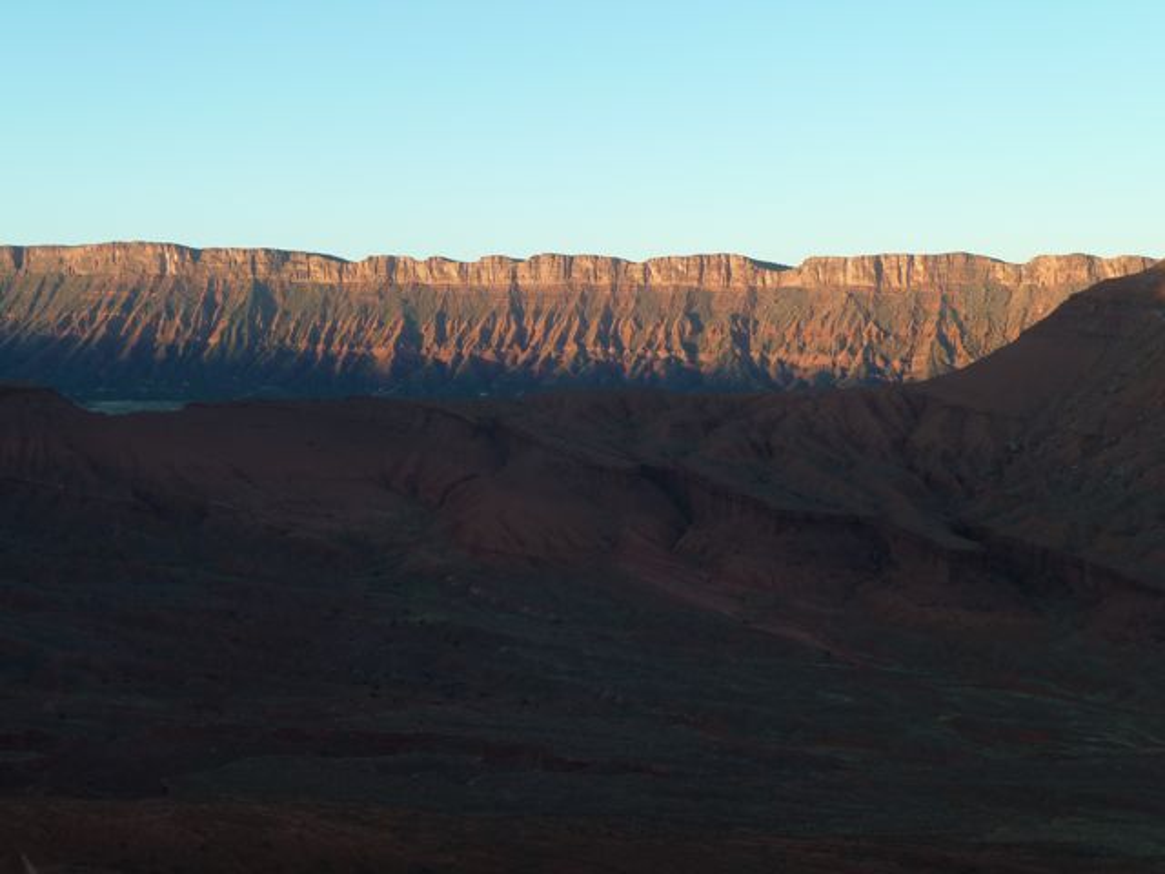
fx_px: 1750
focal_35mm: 52
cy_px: 437
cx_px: 582
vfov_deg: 28.0
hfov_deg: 36.8
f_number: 3.8
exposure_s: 1/125
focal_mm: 8.5
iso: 80
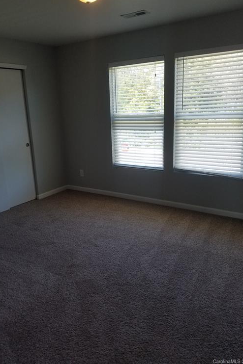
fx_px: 284
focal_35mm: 28
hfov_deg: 46.3
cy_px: 177
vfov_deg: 65.5
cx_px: 114
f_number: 1.7
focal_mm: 4.2
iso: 50
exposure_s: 1/152
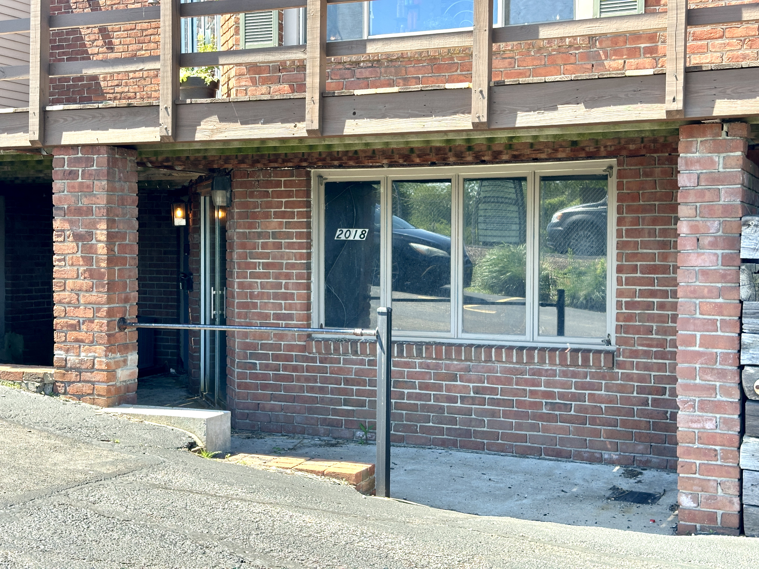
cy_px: 284
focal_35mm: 48
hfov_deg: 39.7
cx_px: 380
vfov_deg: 30.3
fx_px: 1052
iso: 64
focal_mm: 6.86
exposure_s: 1/386
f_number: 1.78
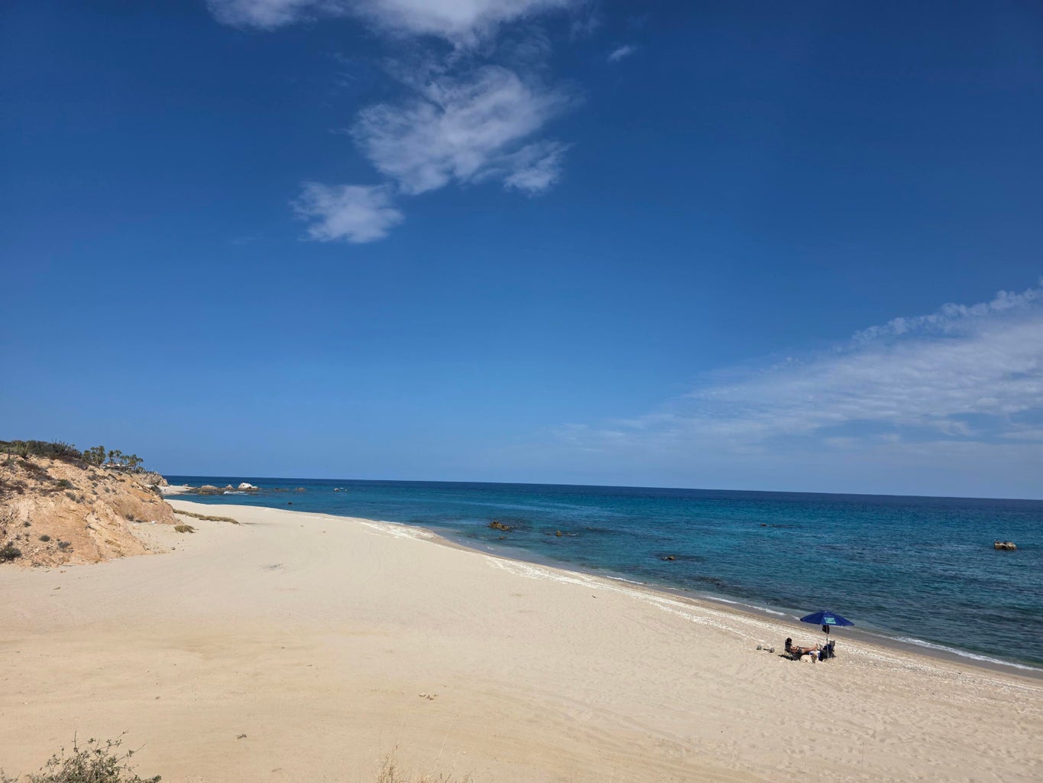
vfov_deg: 58.9
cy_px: 392
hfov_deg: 73.9
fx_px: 693
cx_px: 522
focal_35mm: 23
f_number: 1.7
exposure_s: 1/7944
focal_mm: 6.3
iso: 50
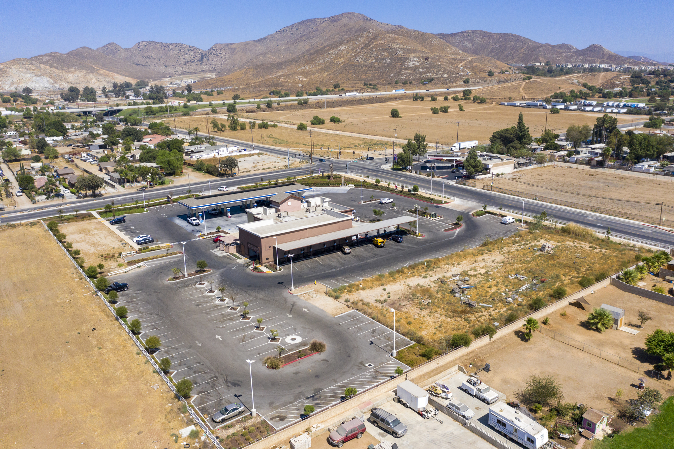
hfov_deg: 65.5
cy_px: 224
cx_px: 337
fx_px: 524
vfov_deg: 46.4
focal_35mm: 28
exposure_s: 1/100
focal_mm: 10.26
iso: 400
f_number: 4
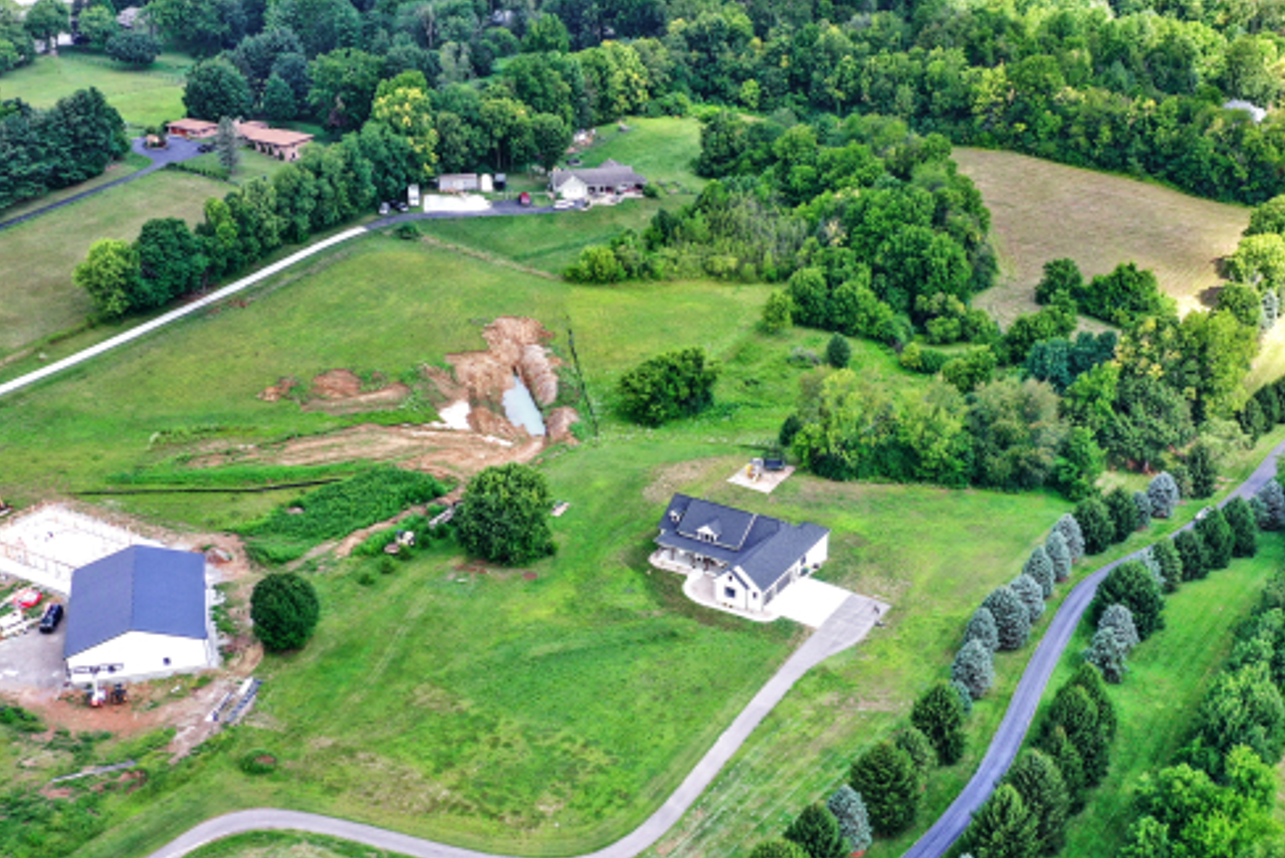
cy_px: 563
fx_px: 1536
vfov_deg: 31.0
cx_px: 708
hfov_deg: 45.3
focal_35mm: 43
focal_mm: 10.26
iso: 100
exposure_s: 1/160
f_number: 4.5
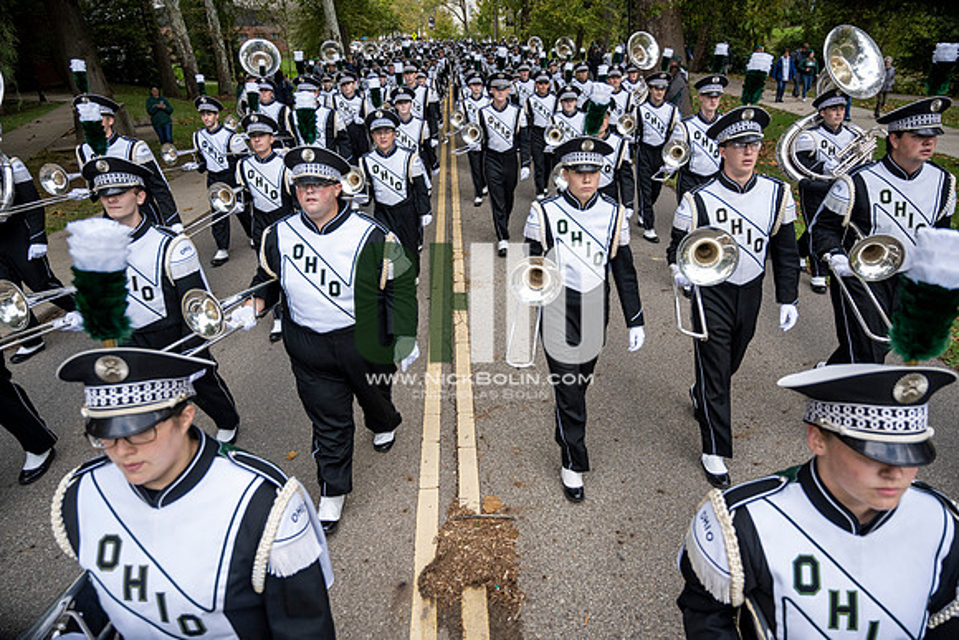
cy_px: 320
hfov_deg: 73.7
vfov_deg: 53.2
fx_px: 639
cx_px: 480
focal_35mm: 24
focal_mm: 24
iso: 500
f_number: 4
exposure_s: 1/1000
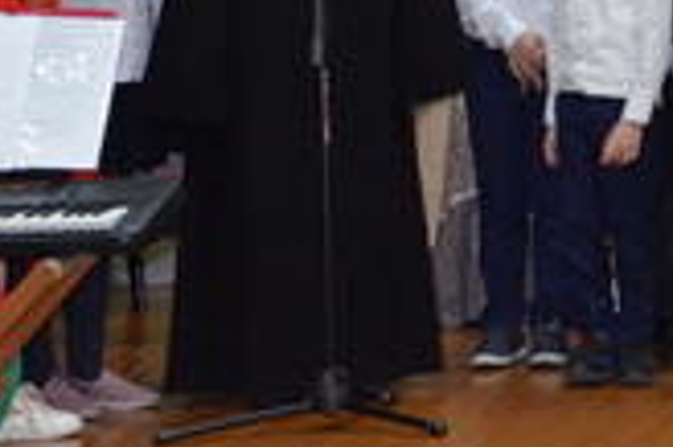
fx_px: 3716
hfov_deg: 10.0
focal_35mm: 199
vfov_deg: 6.7
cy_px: -394
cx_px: 1079
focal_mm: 34
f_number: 4.2
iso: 2200
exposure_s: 1/60
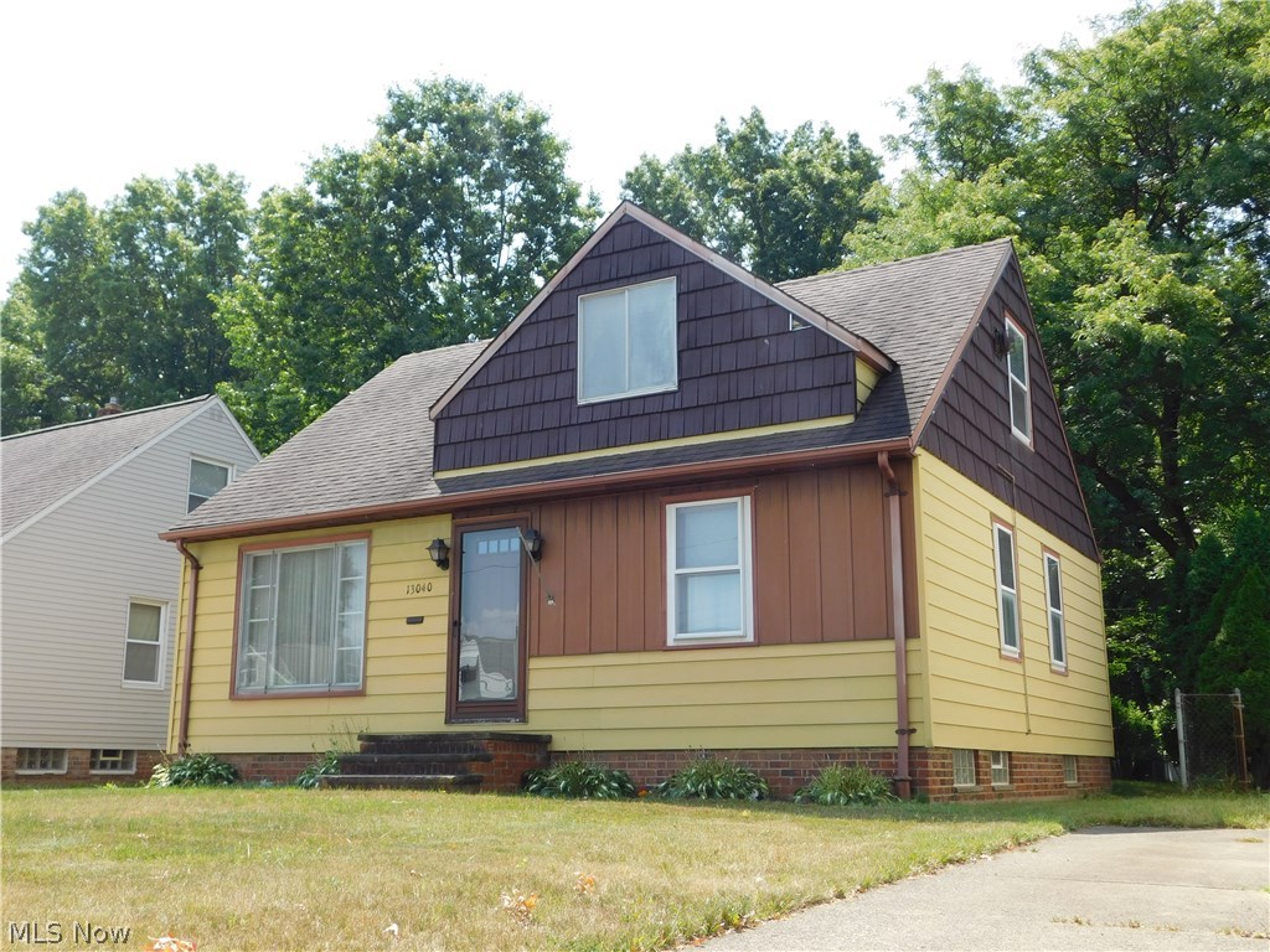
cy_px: 476
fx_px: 1321
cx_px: 635
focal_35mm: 36
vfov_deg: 39.7
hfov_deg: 51.4
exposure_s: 1/640
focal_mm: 6.3
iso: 125
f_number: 3.5
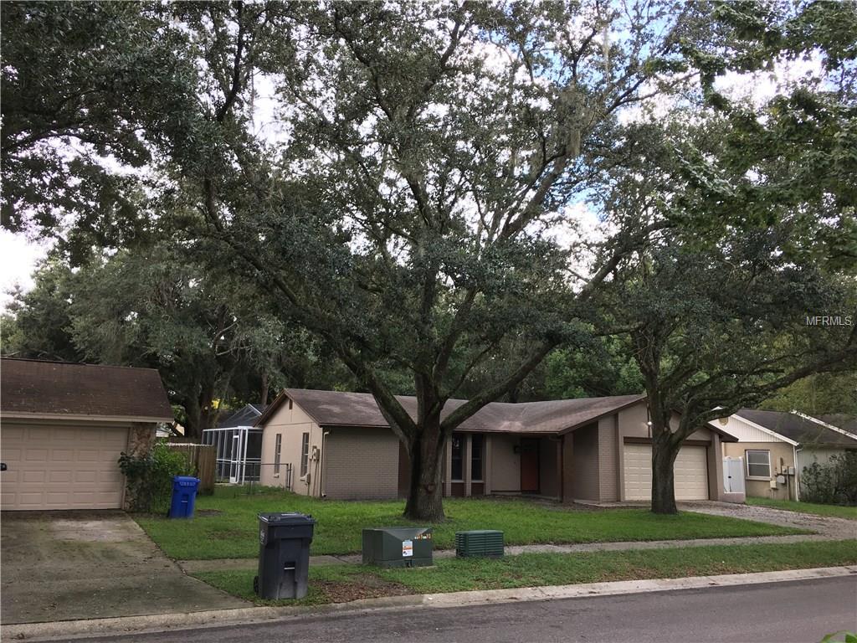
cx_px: 428
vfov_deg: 48.2
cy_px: 322
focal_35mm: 29
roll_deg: -1.0
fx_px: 718
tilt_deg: +11.4
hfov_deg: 61.7
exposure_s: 1/146
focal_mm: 4.15
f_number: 2.2
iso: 25
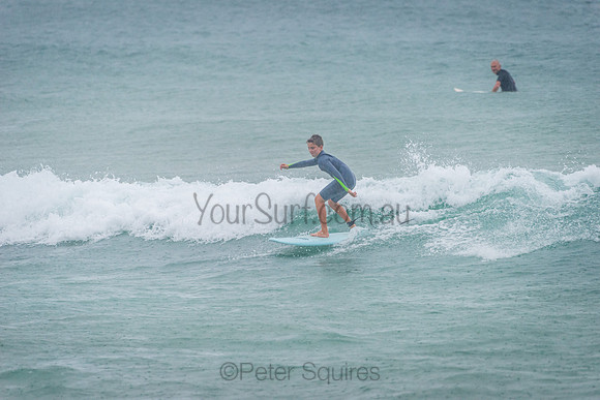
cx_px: 300
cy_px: 200
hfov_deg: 4.1
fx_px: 8335
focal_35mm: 500
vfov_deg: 2.8
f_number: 5.6
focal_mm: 500
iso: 800
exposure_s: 1/320
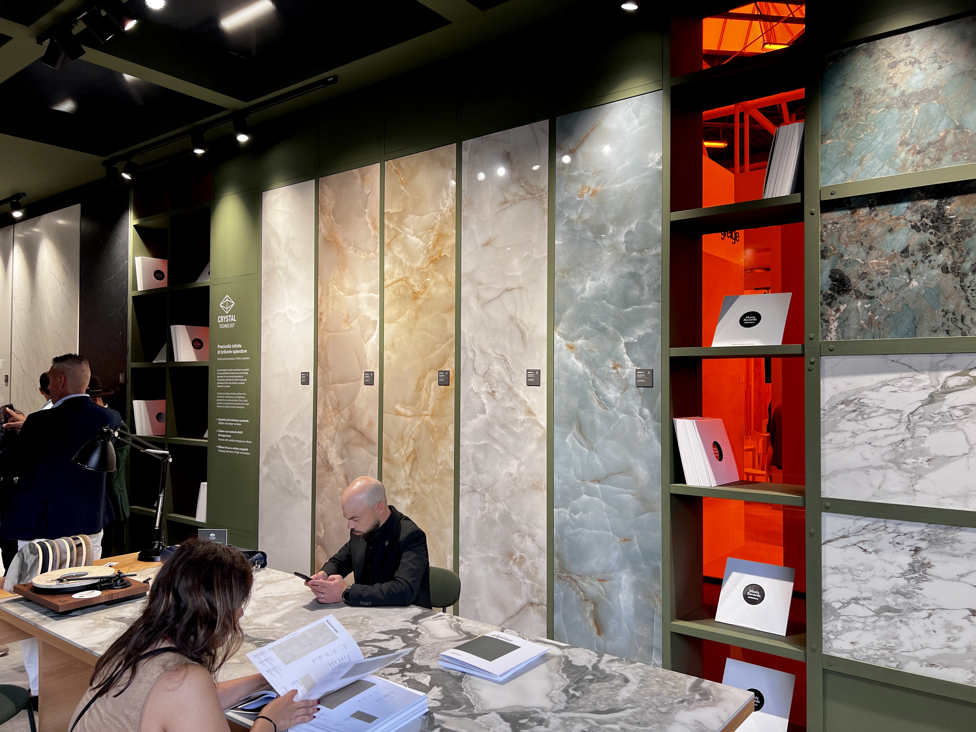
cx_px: 488
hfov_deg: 67.3
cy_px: 366
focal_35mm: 26
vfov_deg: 53.1
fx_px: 733
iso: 32
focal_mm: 5.7
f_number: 1.5
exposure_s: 1/106
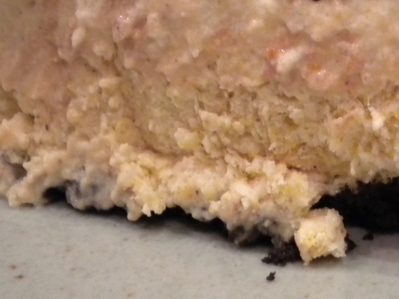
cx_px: 385
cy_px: 98
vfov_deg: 15.4
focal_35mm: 96
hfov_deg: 19.9
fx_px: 1106
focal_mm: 7.4
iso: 400
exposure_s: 1/14.2
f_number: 3.5
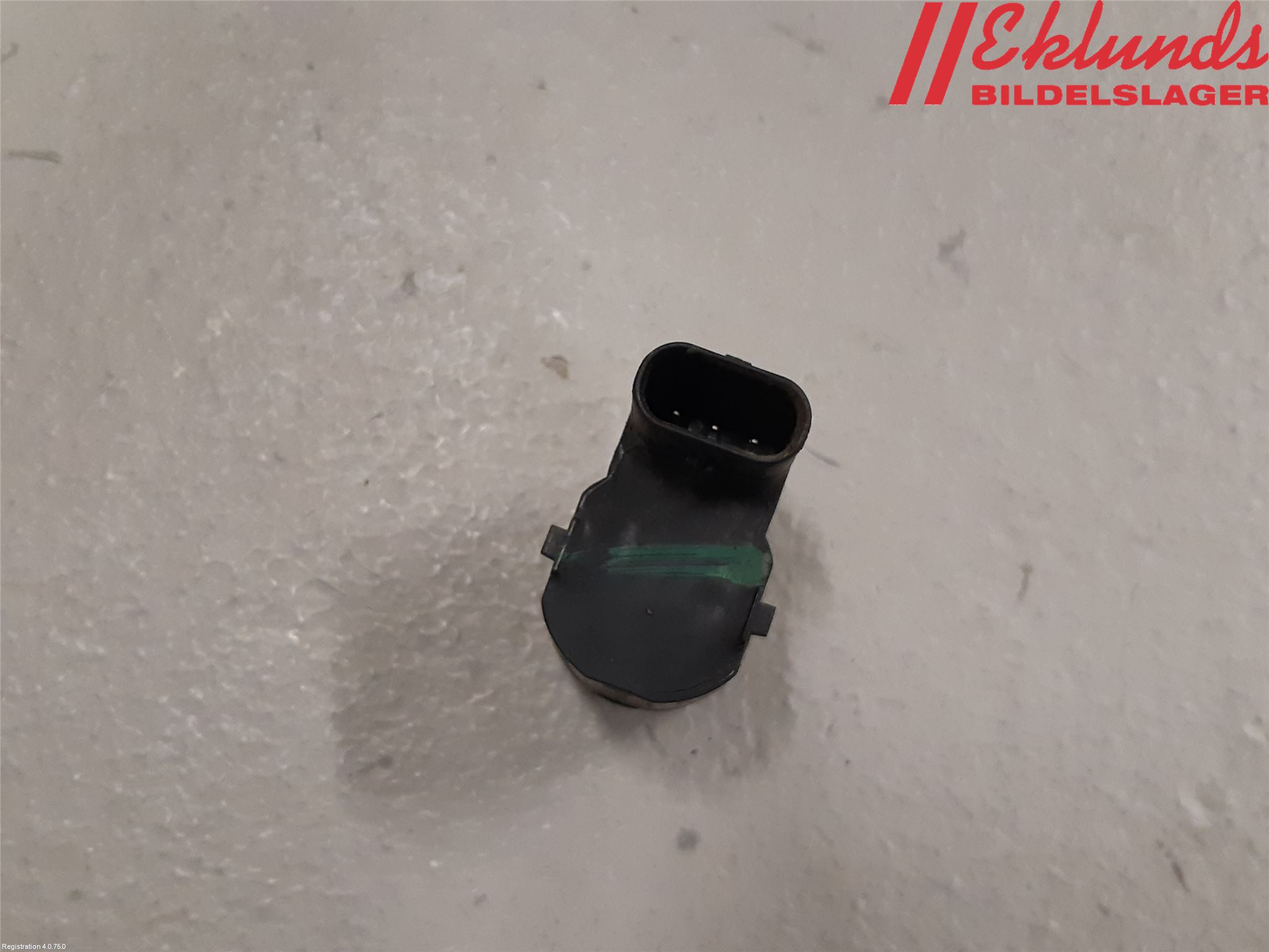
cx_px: 634
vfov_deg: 53.1
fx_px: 953
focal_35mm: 26
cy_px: 476
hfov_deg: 67.3
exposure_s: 1/50
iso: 200
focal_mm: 3.93
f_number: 1.7
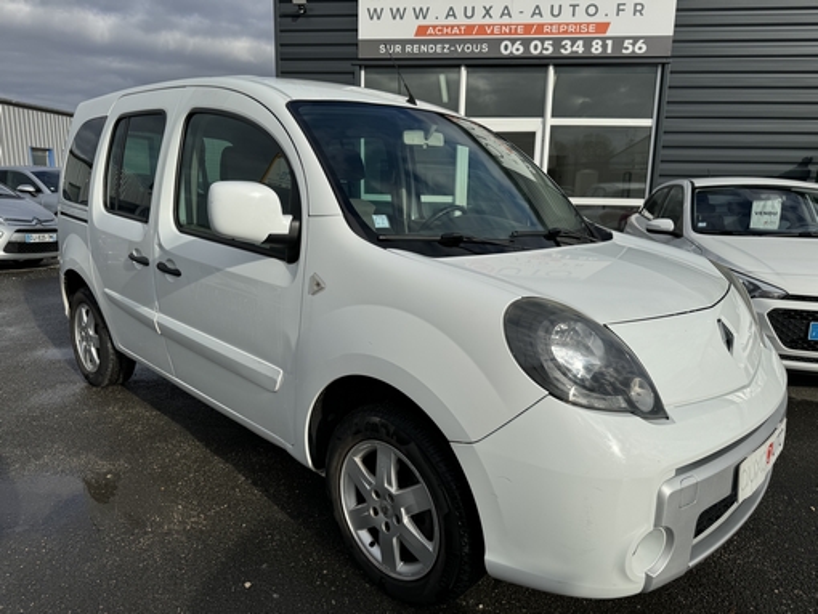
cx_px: 409
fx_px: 567
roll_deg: -1.2
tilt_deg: -11.7
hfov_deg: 71.6
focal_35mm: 24
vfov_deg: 56.9
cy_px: 307
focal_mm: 6.86
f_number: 1.78
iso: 80
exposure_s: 1/7092
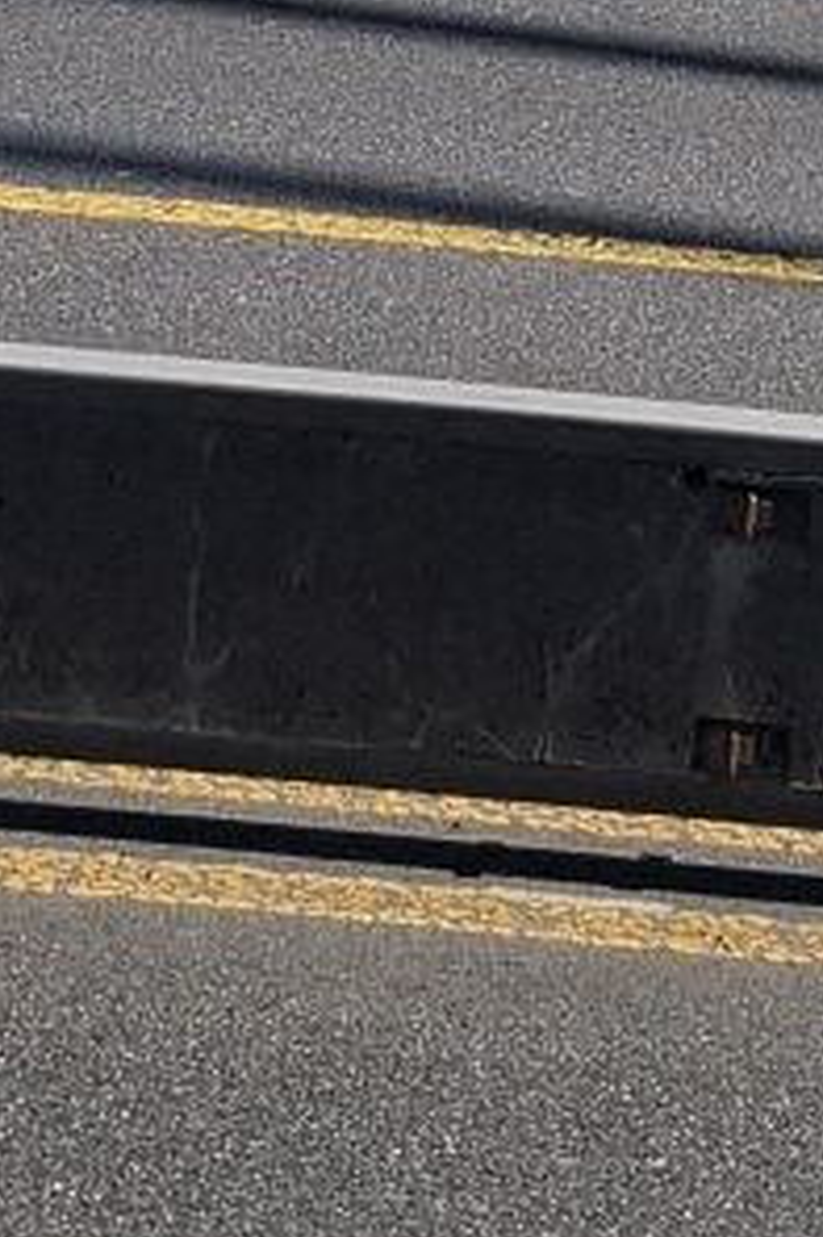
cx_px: 96
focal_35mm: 165
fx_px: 5664
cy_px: -1392
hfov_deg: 8.3
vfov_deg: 11.1
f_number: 1.8
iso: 50
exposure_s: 1/1887
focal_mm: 5.54
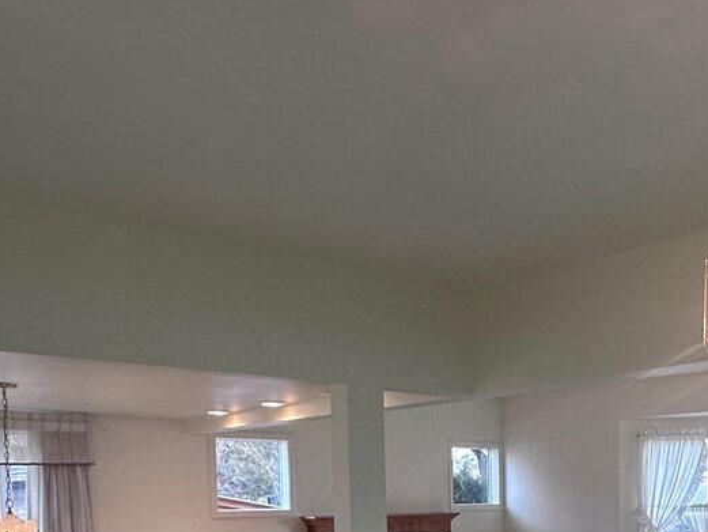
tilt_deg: -2.3
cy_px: 540
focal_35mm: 43
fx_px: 880
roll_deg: +0.8
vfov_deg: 31.0
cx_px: 538
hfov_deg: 42.4
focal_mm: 2.22
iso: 160
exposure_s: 1/120
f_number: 2.2
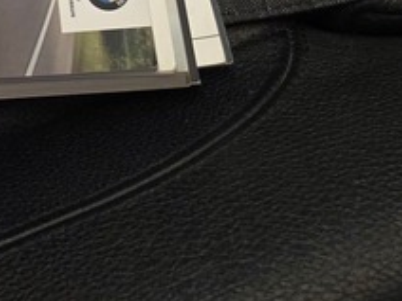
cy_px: -396
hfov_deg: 16.2
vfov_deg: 11.3
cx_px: -209
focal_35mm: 111
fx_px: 1289
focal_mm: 6.25
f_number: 1.7
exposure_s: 1/100
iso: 320
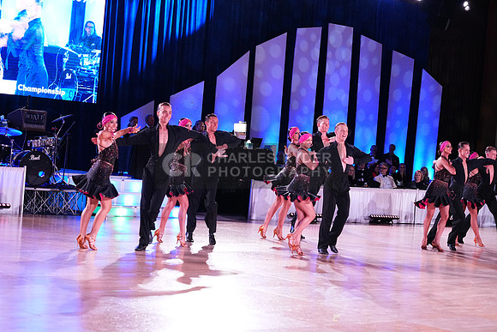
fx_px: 1118
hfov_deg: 25.1
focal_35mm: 81
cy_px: 166
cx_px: 248
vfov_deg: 16.9
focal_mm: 81
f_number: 4.5
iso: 5000
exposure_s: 1/320
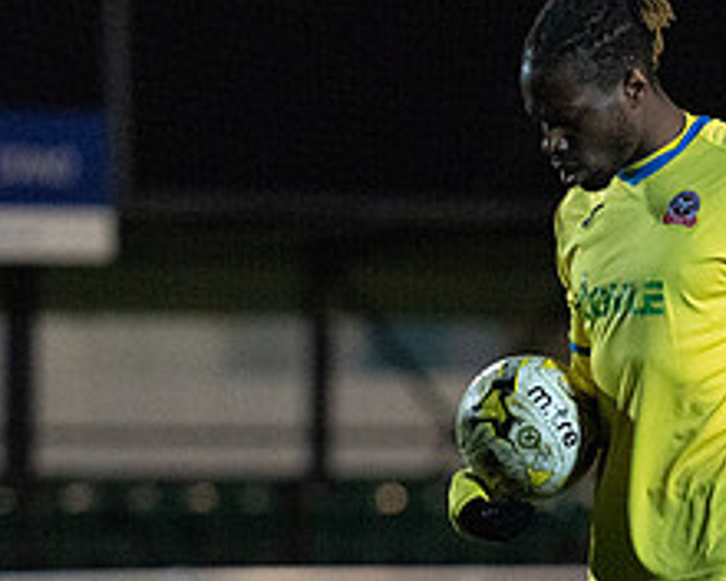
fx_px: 14117
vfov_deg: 2.4
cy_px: 575
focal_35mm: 657
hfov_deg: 2.9
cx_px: 429
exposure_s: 1/500
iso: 5000
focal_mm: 200
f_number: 2.8
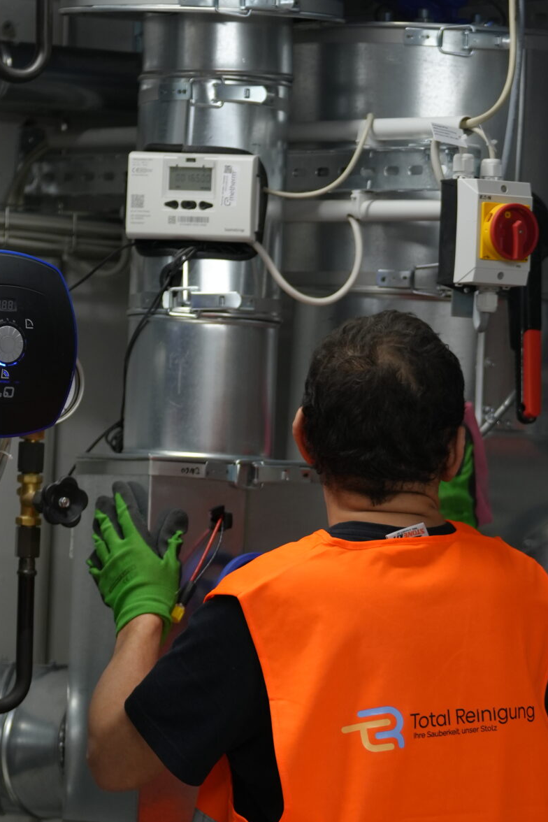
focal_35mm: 246
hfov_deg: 5.6
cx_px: 353
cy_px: 715
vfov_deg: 8.3
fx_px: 5617
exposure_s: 1/160
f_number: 2.8
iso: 640
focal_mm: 113
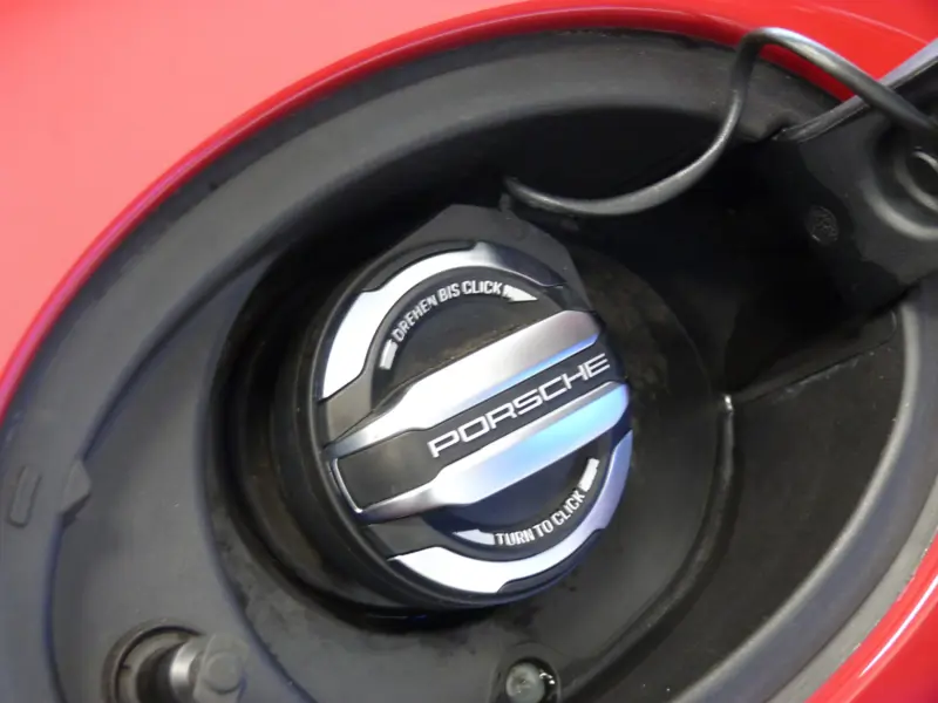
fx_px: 1870
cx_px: 469
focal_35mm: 69
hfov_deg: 28.2
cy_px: 352
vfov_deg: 21.3
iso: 200
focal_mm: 12.4
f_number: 3.3
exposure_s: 1/4
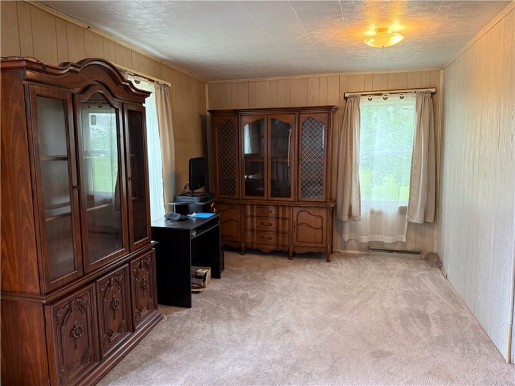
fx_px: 357
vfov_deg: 56.8
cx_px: 258
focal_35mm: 24
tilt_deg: -5.9
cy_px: 193
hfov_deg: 71.6
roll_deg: +1.0
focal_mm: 6.76
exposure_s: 1/60
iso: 320
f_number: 1.78
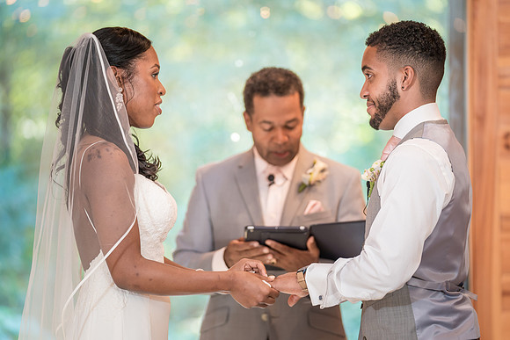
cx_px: 255
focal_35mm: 174
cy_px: 181
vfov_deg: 7.9
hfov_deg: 11.8
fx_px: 2472
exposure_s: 1/100
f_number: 2.8
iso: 800
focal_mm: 156
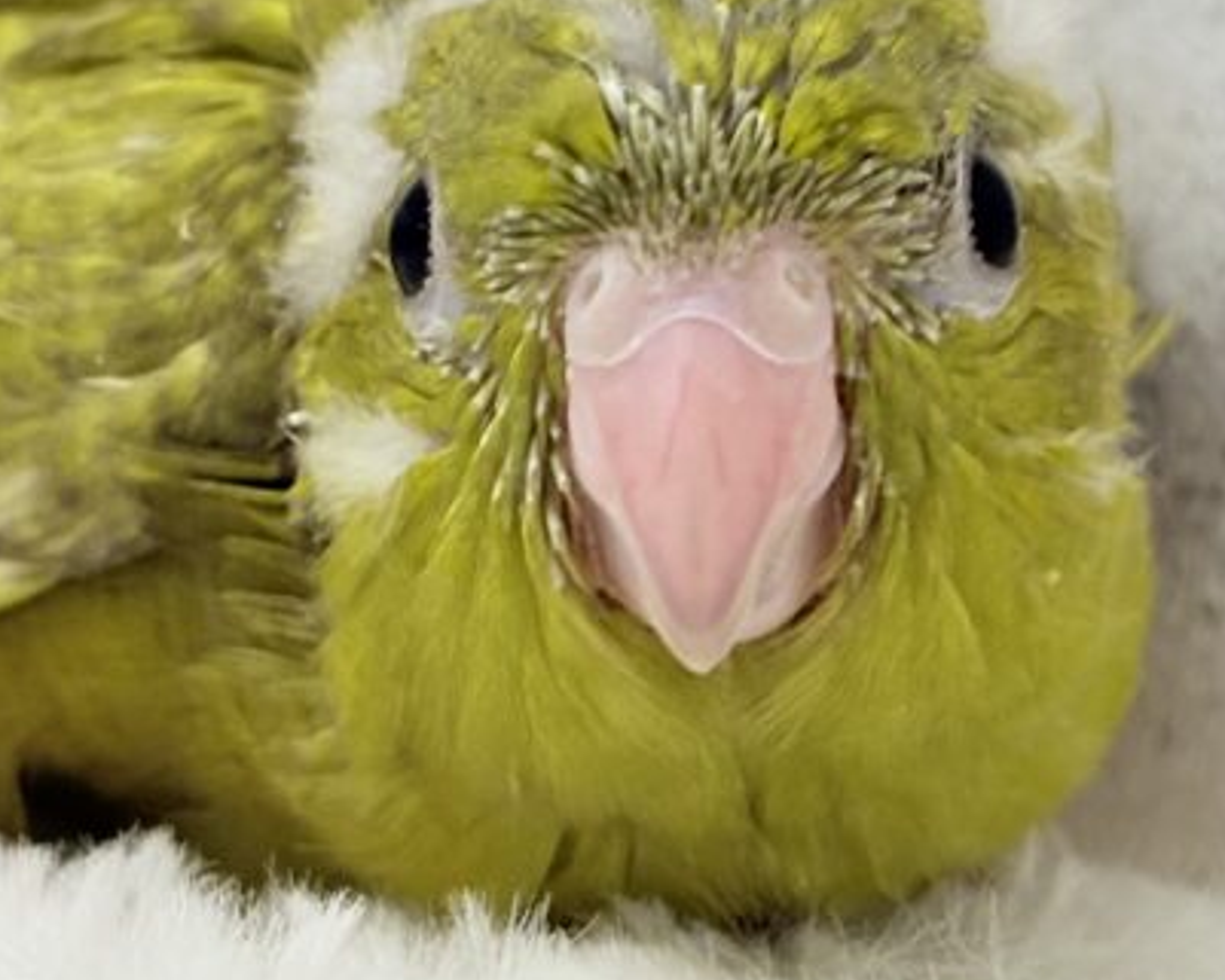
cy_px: 92
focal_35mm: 152
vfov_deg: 10.1
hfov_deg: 12.7
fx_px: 5512
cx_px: 525
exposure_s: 1/100
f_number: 1.6
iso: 125
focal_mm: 5.96
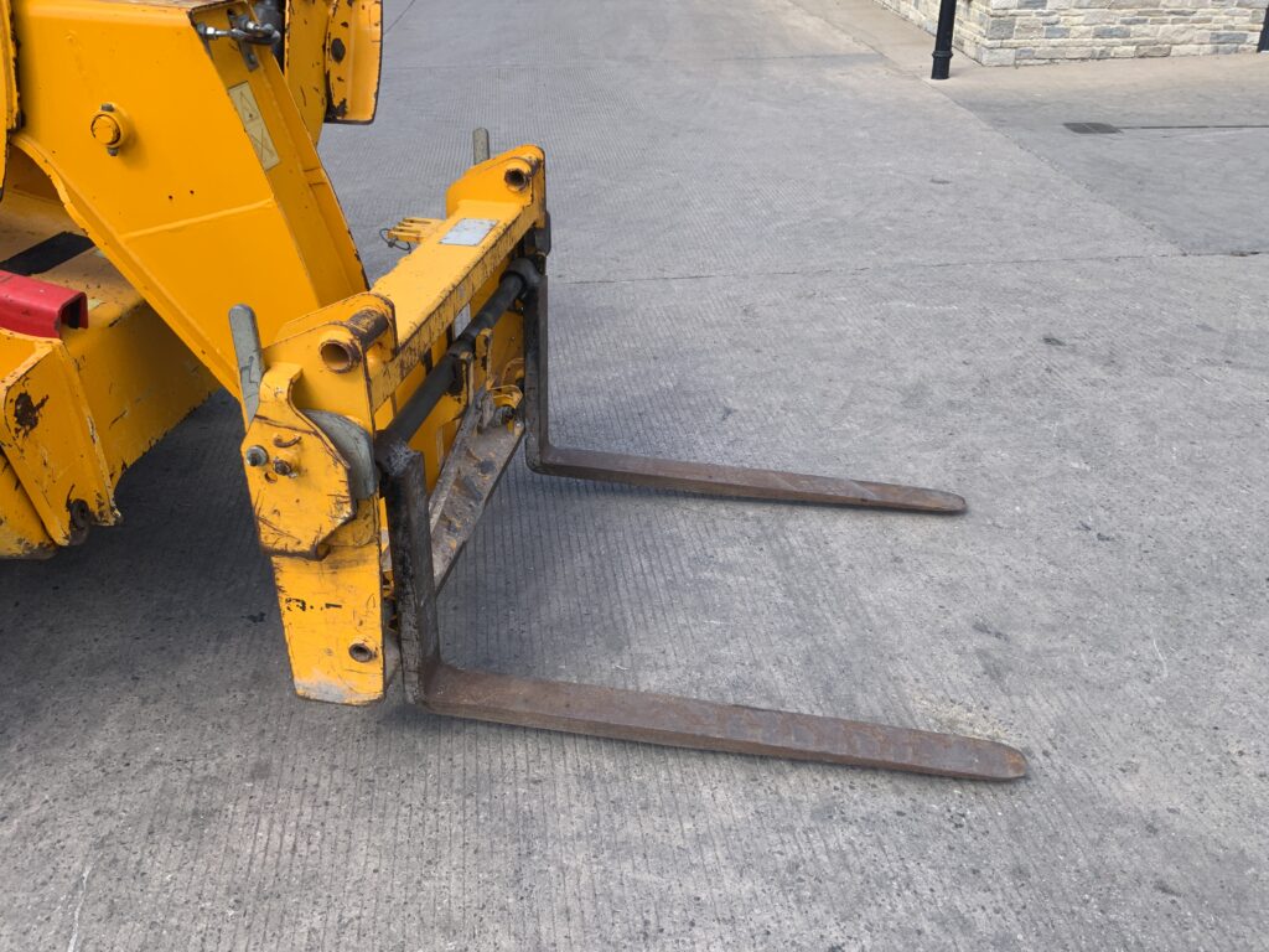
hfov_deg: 61.7
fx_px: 1063
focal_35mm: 29
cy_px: 476
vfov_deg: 48.2
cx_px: 634
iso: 16
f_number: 1.8
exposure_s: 1/568
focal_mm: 3
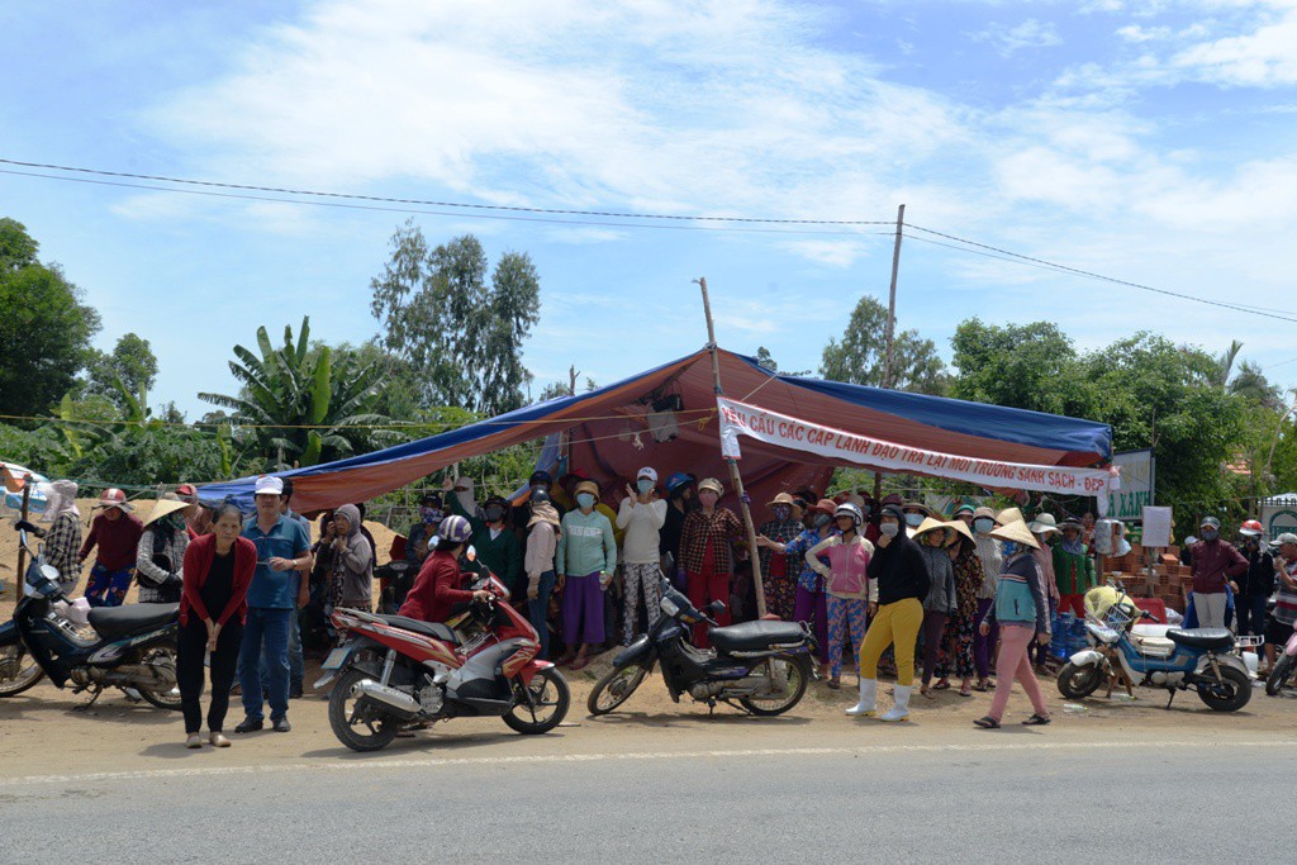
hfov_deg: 50.7
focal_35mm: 38
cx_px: 648
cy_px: 432
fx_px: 1369
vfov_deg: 35.1
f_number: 7.1
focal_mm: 38
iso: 100
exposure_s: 1/200
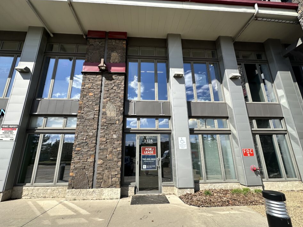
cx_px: 147
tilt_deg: +16.0
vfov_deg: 81.6
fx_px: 131
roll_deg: +1.0
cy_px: 121
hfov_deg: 98.2
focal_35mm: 15
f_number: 2.2
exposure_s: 1/2020
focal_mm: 2.22
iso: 40
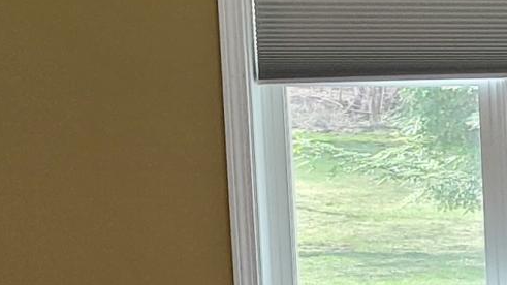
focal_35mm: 173
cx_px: 1428
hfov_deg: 9.9
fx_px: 2325
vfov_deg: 7.0
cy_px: 275
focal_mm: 5.4
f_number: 1.8
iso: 125
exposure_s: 1/119
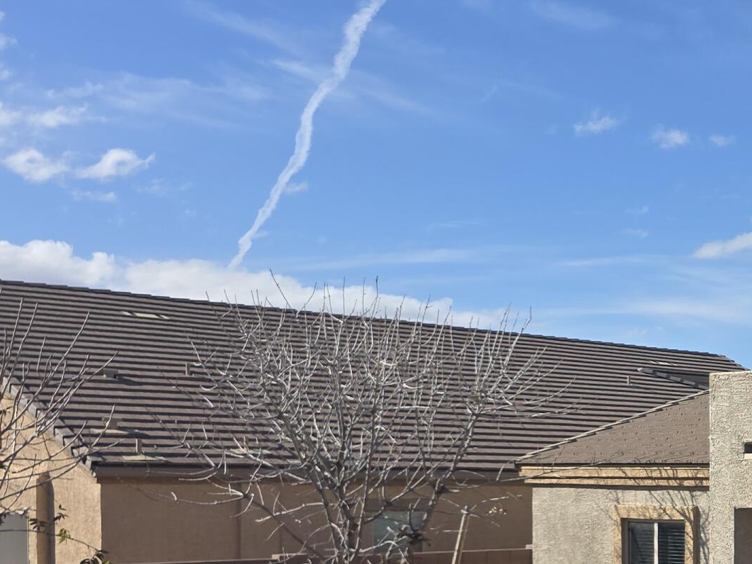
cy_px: 519
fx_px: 1412
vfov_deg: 22.0
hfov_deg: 25.6
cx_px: 981
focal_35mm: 65
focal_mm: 6.3
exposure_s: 1/934
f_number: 1.7
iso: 12
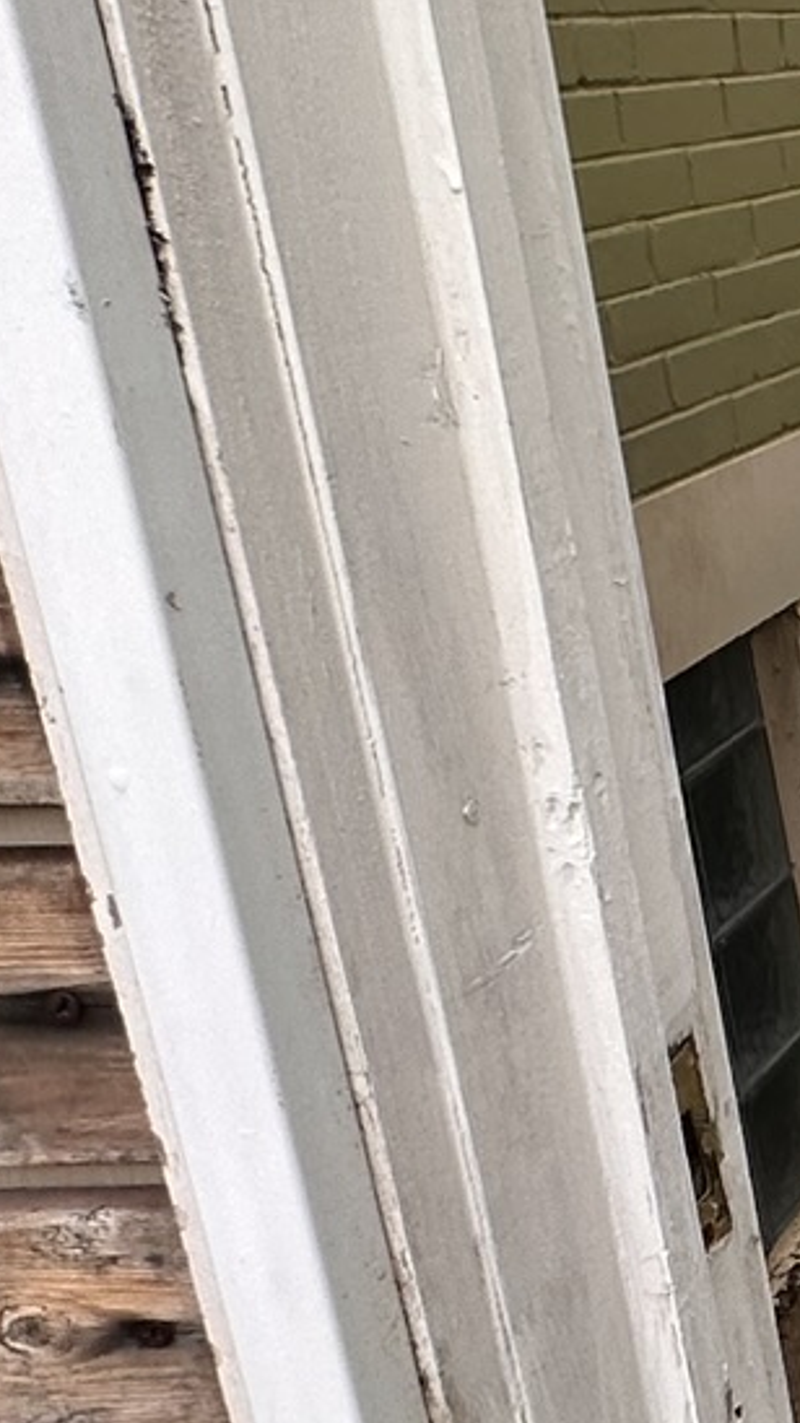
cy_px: 592
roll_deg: -0.9
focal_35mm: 57
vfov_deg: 36.5
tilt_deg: -16.0
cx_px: 2042
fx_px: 2151
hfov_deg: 13.5
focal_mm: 2.22
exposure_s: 1/287
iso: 40
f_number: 2.2
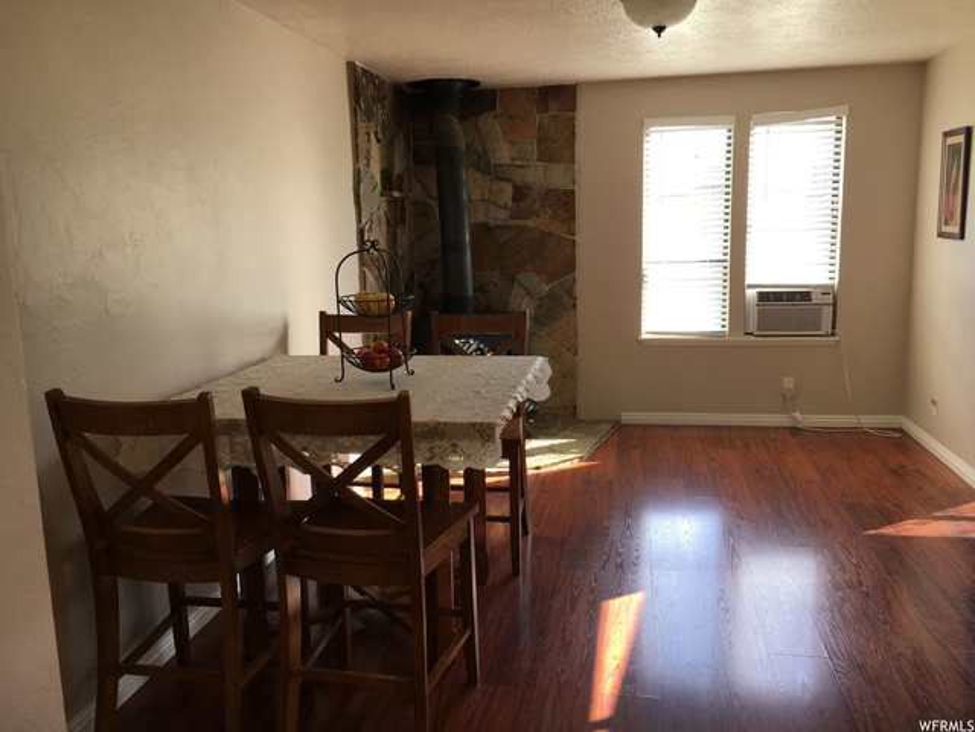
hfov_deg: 61.7
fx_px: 817
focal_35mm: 29
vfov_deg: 48.2
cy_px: 366
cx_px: 488
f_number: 2.2
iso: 25
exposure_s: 1/60
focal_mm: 4.15
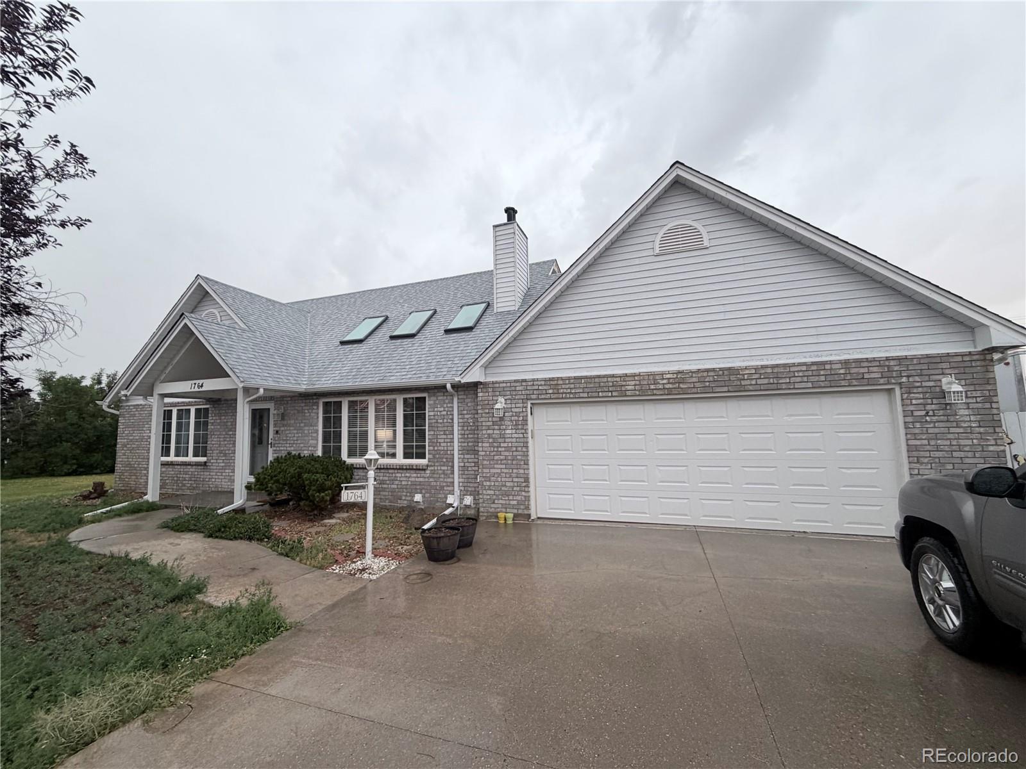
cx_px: 513
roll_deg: +1.1
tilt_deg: +3.5
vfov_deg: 85.7
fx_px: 415
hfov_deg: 102.1
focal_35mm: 14
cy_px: 384
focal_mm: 2.22
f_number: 2.2
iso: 100
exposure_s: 1/121
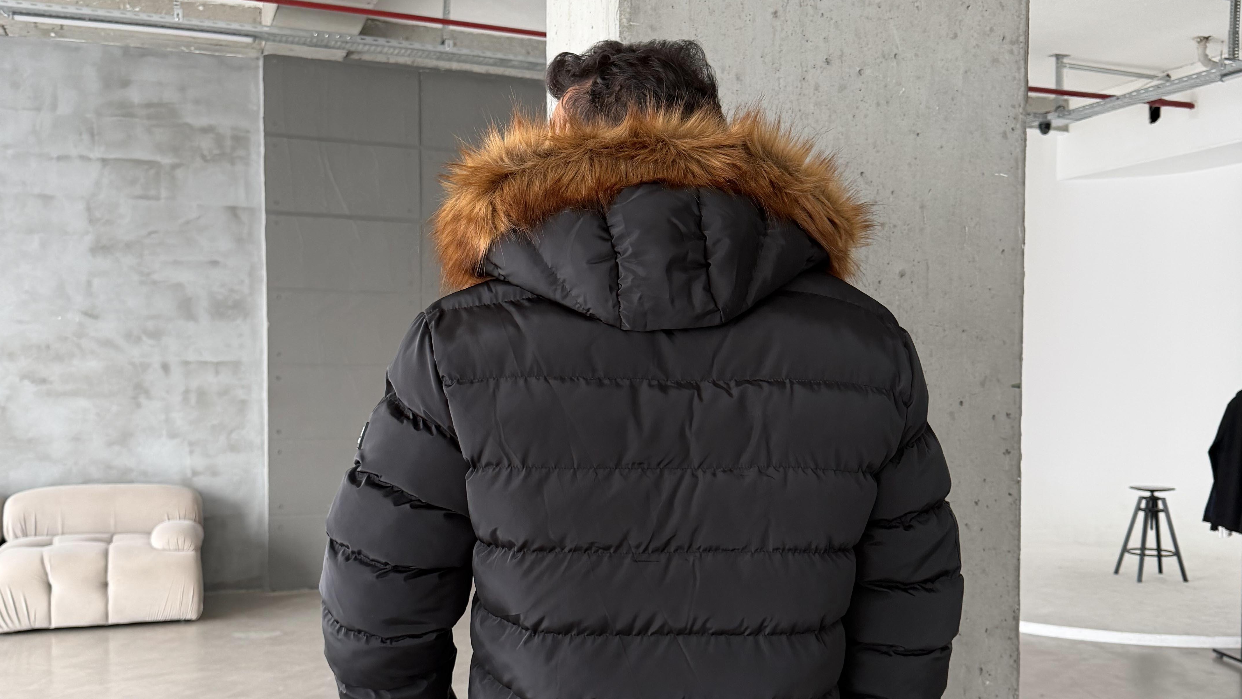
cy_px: 414
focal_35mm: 35
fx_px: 1153
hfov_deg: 56.6
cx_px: 622
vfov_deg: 33.6
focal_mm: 6.76
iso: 200
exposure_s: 1/60
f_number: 1.8
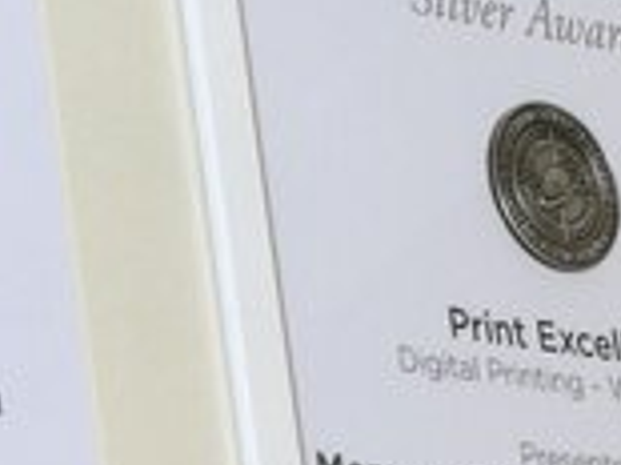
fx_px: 6166
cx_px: 958
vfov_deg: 4.3
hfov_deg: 5.7
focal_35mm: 344
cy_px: 44
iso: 160
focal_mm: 26
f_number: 4.7
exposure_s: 1/30
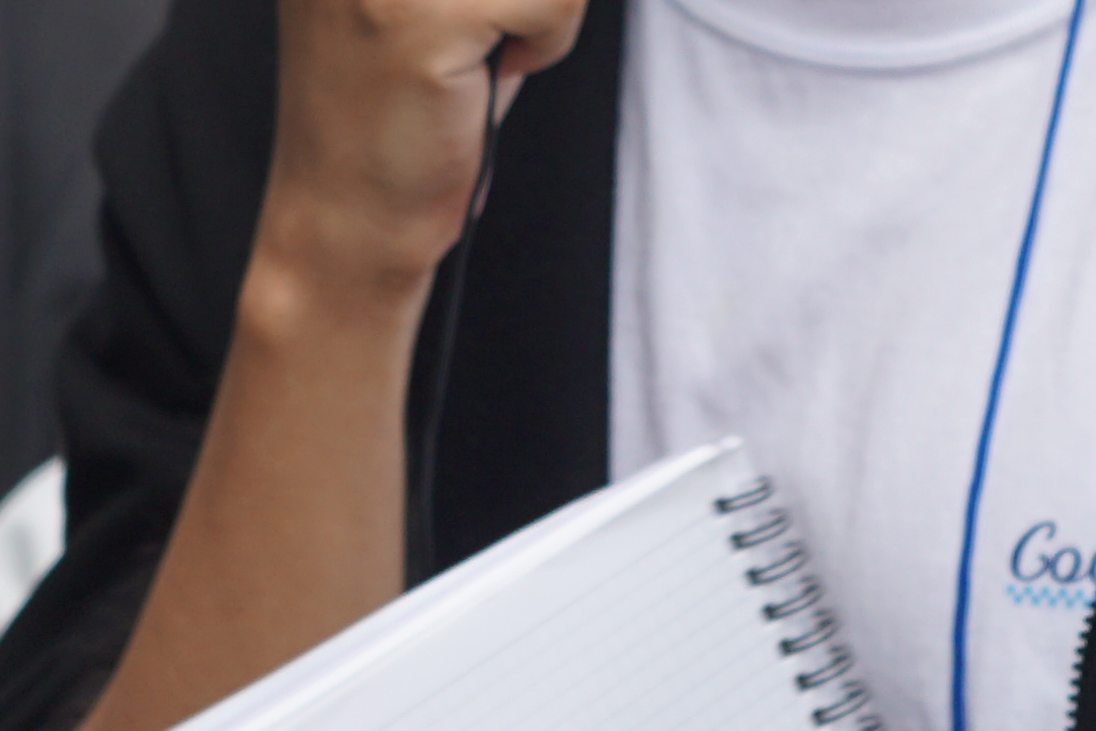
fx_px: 17722
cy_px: -187
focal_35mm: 582
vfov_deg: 2.4
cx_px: 774
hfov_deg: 3.5
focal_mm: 70
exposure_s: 1/250
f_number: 4
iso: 100
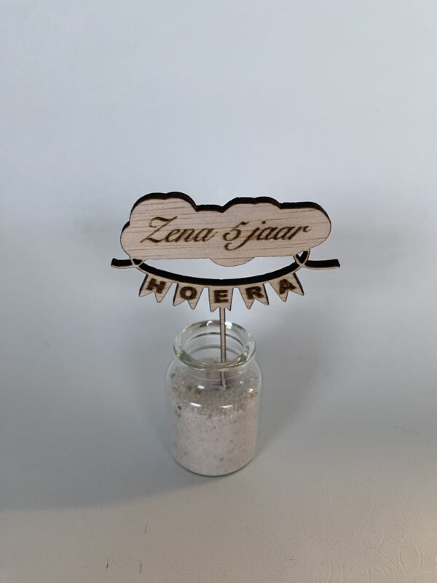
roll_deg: -0.3
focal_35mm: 25
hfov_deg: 54.9
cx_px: 218
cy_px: 292
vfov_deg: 69.4
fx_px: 421
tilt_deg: -29.7
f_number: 1.8
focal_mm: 4.25
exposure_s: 1/50
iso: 100
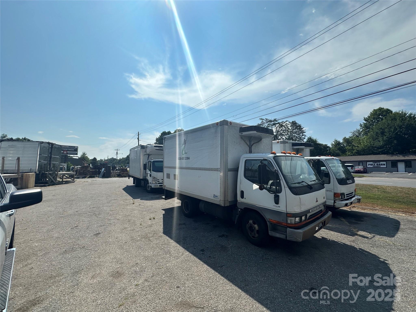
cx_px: 208
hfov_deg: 102.1
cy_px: 156
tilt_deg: +3.9
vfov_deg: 85.7
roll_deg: -0.4
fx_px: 168
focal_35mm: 14
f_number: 2.2
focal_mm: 2.22
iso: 50
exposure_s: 1/5051
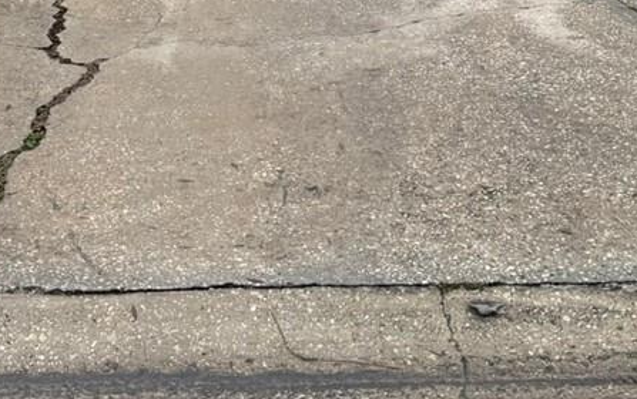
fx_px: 1581
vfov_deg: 13.1
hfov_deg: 22.7
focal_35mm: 91
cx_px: 232
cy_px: -295
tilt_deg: -2.5
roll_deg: +0.6
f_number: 1.78
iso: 80
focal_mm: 6.76
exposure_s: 1/1493
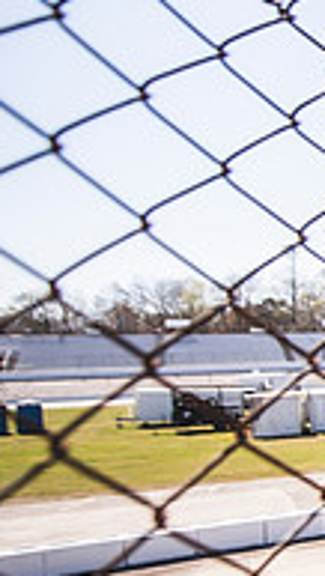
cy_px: 363
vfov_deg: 45.9
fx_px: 672
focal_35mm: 44
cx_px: 838
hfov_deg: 13.9
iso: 100
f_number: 2.8
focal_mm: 14
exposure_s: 1/1600
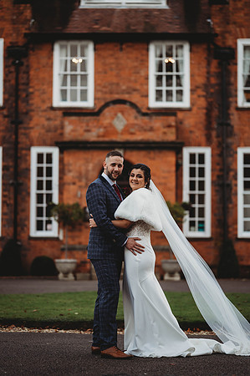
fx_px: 887
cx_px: 125
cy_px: 188
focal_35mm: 85
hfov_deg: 16.0
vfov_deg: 23.9
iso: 100
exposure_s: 1/500
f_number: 1.8
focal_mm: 85
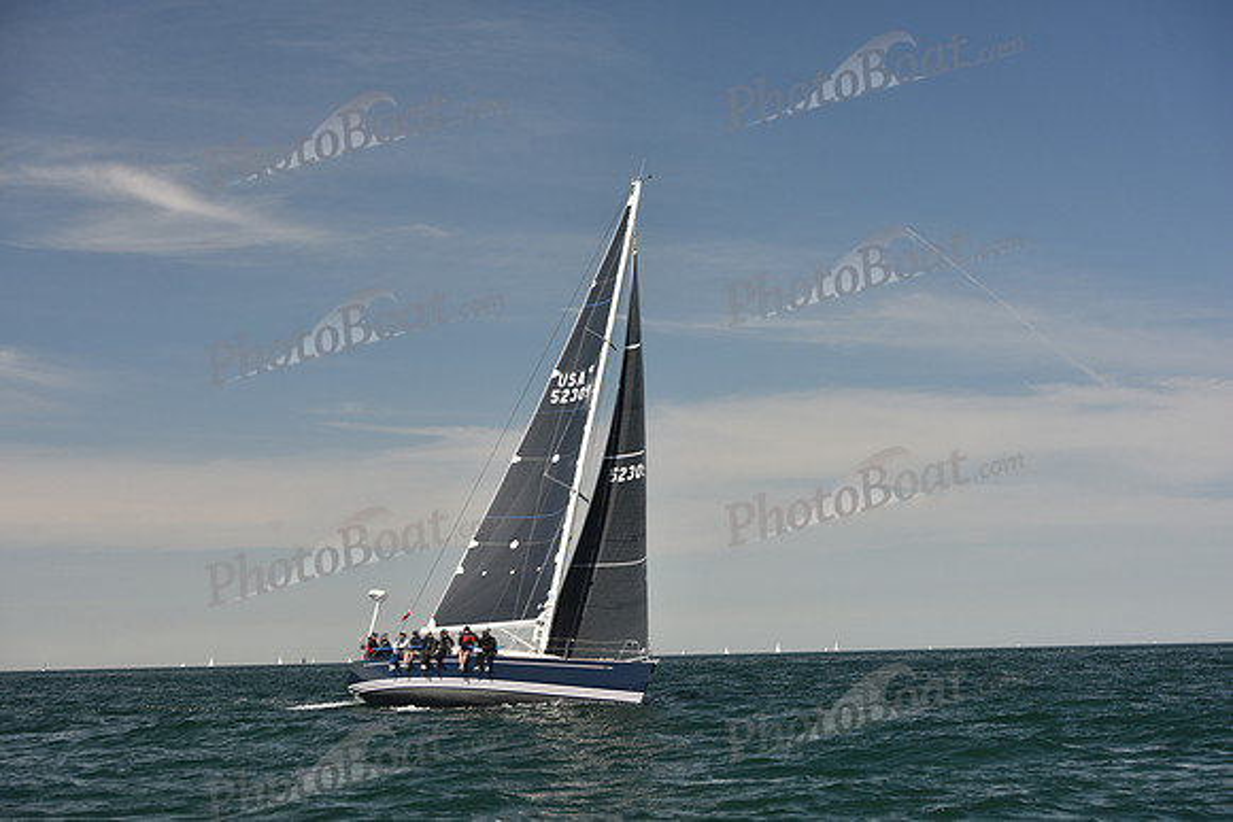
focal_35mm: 78
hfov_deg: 26.0
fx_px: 2672
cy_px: 411
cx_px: 616
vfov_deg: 17.5
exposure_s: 1/640
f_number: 5.6
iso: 250
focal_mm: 78
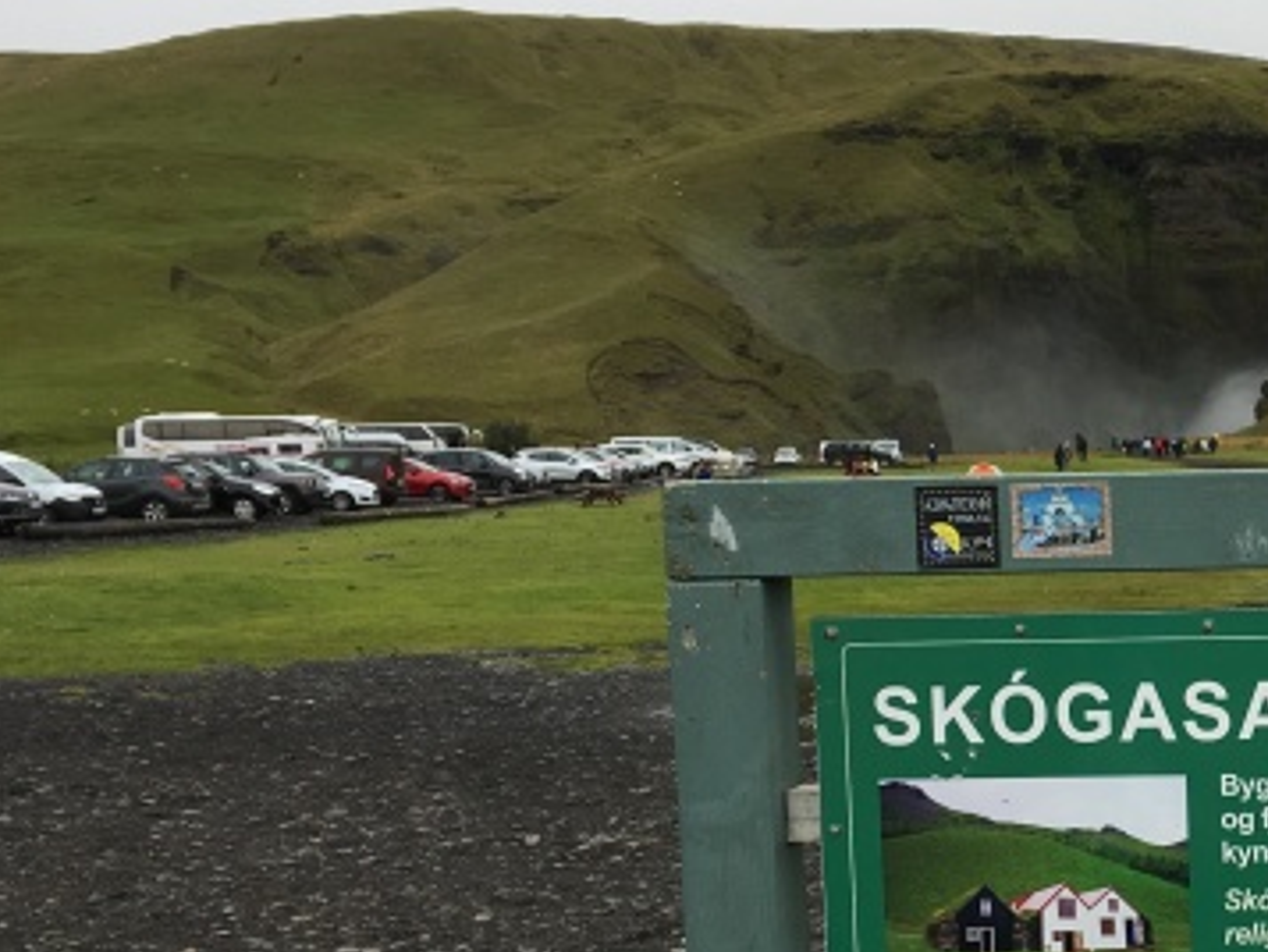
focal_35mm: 65
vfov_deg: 22.5
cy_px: 664
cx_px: 1335
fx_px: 2382
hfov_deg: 27.7
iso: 25
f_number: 2.2
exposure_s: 1/323
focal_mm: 4.15
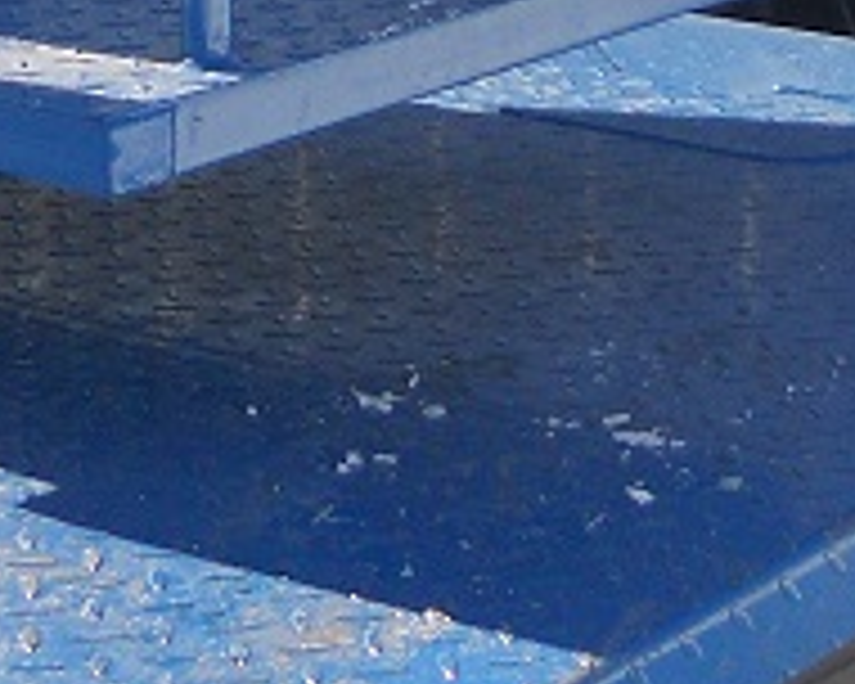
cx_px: 315
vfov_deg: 9.8
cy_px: -954
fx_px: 3517
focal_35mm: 139
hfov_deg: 13.8
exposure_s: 1/640
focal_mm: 4.9
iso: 100
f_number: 3.2
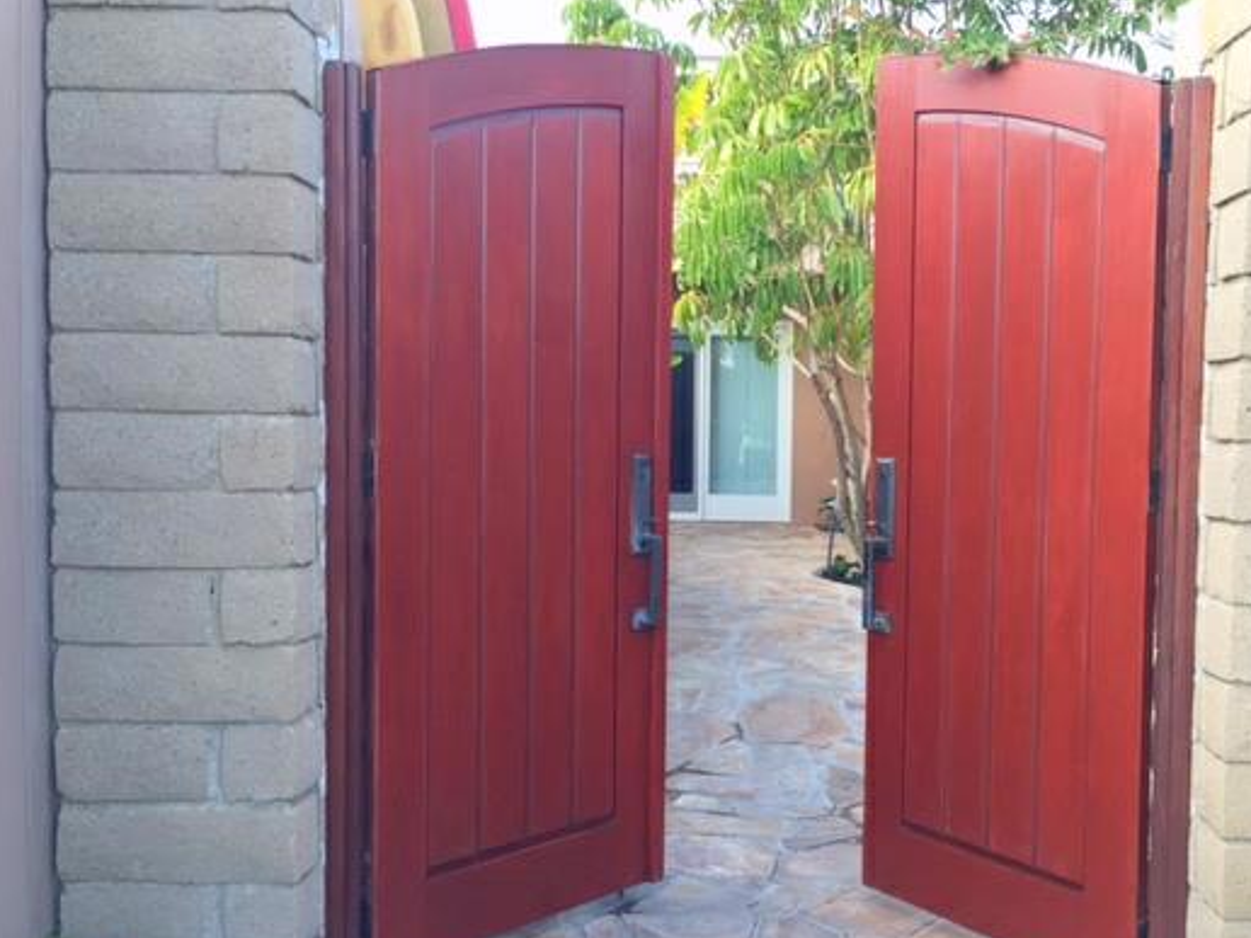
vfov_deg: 39.6
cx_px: 759
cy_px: 497
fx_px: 1301
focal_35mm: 36
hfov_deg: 51.0
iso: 50
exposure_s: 1/120
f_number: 2.2
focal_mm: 4.15
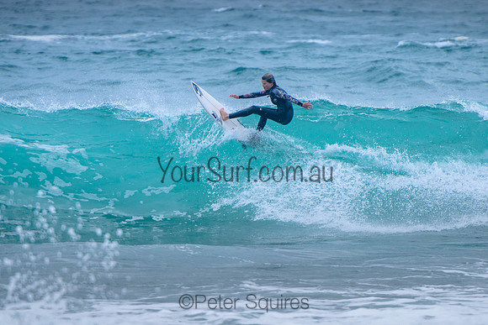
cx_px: 301
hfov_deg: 3.7
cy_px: 156
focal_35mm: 550
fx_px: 7459
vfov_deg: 2.5
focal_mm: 400
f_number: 5.6
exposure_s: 1/2000
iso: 320
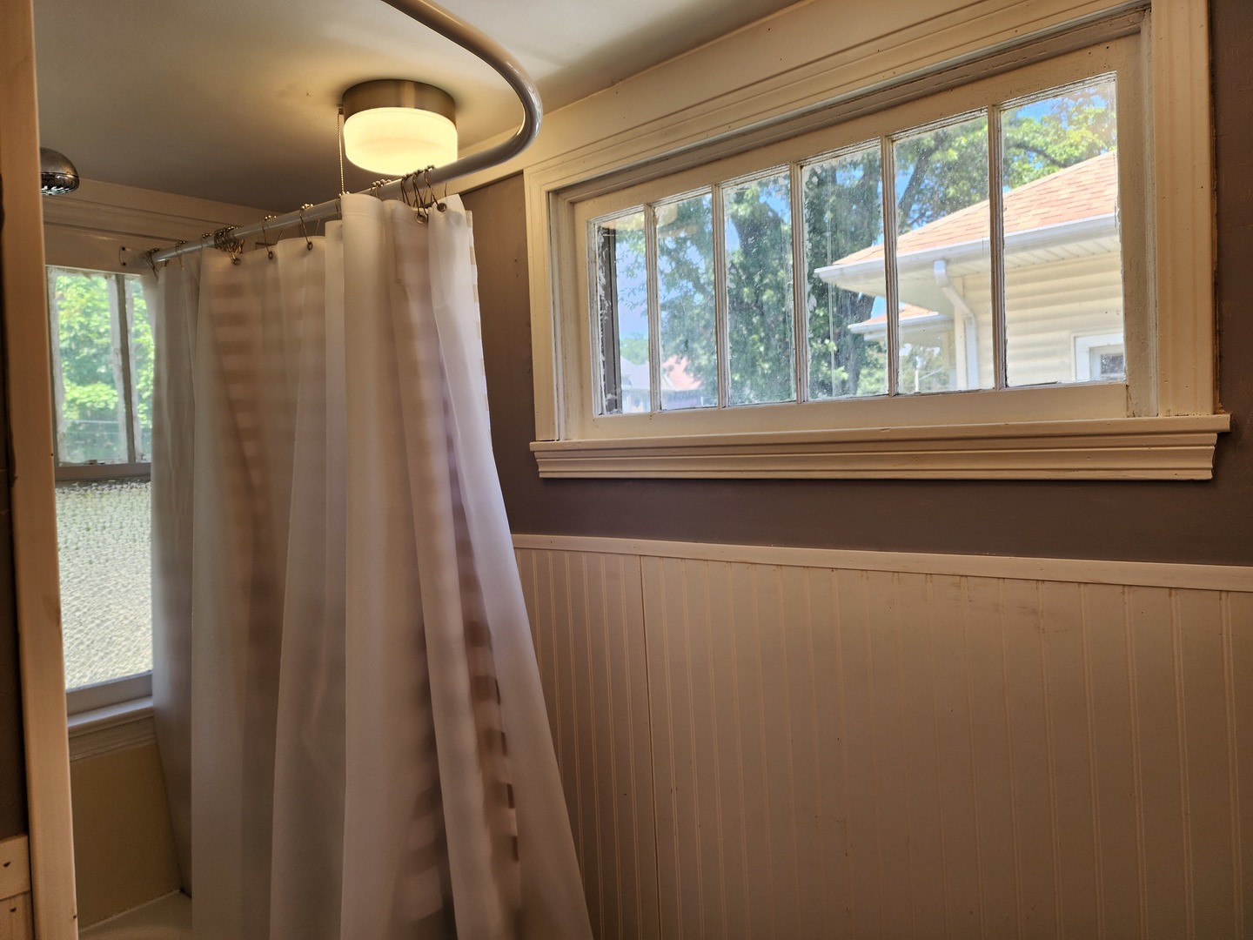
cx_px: 626
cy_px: 470
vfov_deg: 58.9
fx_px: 833
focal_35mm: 23
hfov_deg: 73.9
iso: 20
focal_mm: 6.4
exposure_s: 1/120
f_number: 1.8
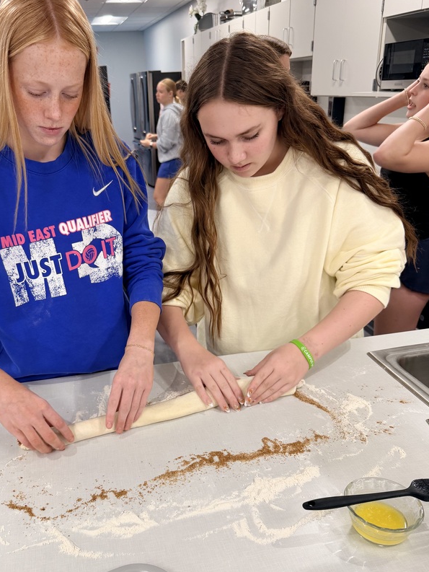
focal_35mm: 31
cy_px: 314
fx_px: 512
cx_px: 169
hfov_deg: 45.2
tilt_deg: -24.1
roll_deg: +2.1
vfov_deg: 58.2
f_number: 1.78
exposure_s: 1/100
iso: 125
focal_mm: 6.76
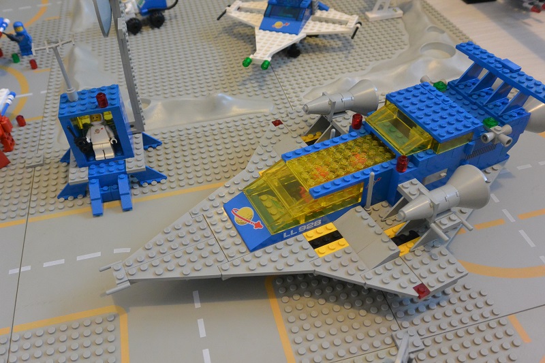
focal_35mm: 32
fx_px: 484
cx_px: 272
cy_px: 182
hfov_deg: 58.7
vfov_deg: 41.1
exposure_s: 1/30
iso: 1000
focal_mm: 12.2
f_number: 3.8
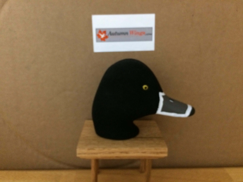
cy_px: 91
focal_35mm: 29
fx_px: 204
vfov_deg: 48.2
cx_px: 122
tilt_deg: -16.0
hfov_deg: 61.7
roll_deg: -0.4
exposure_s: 1/15
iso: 400
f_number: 2.2
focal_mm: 4.15
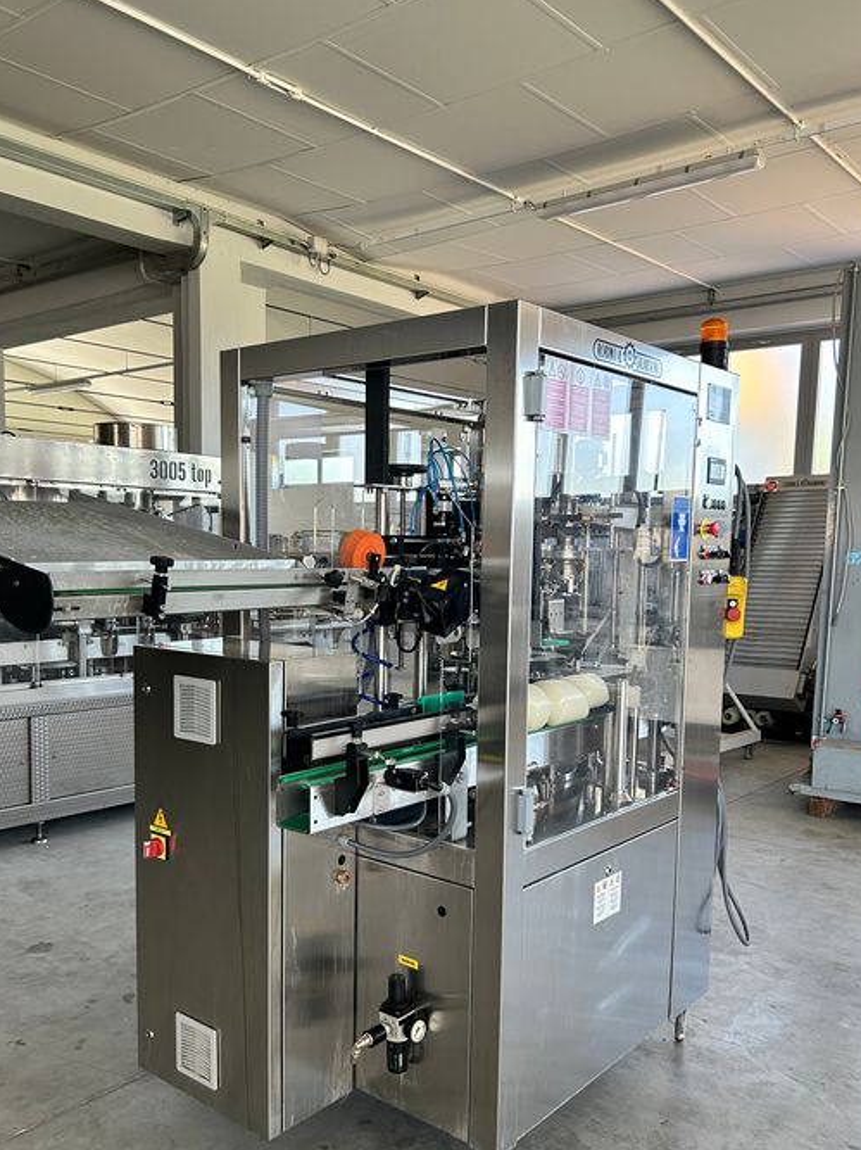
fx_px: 996
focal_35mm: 30
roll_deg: -0.7
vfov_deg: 59.7
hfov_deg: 46.7
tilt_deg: -4.8
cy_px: 656
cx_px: 381
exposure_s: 1/121
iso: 125
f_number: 1.5
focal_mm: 5.7
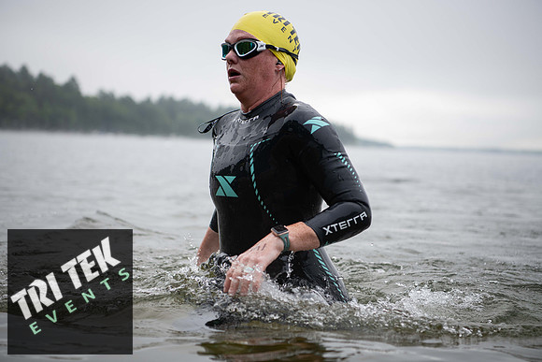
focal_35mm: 70
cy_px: 181
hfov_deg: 28.8
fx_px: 1054
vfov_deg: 19.5
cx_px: 271
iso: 320
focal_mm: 70
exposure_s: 1/800
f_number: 3.2
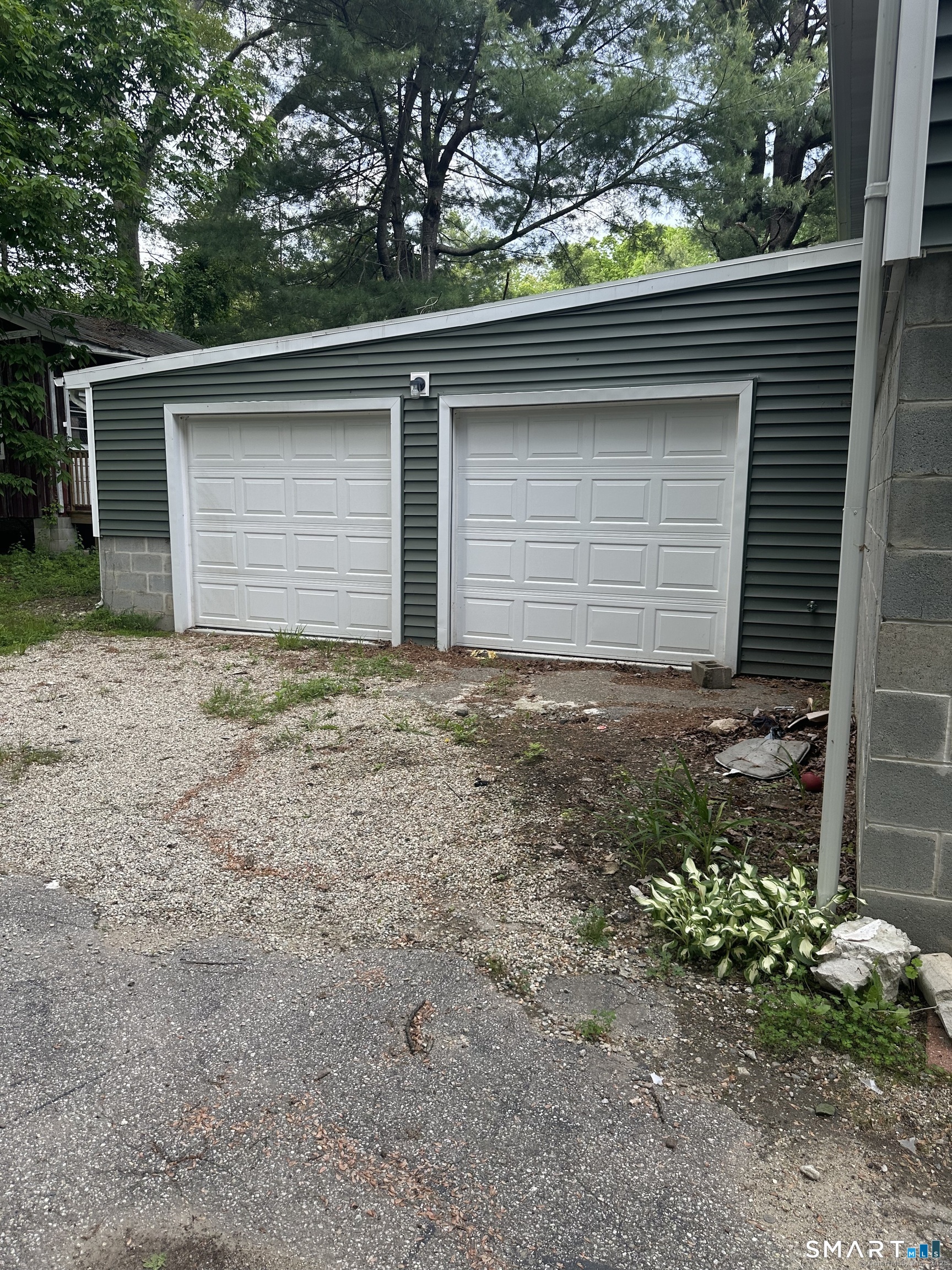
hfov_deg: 56.8
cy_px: 635
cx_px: 476
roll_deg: -2.7
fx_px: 880
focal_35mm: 24
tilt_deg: -10.0
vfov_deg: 71.6
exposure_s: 1/549
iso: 80
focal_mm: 6.86
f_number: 1.78
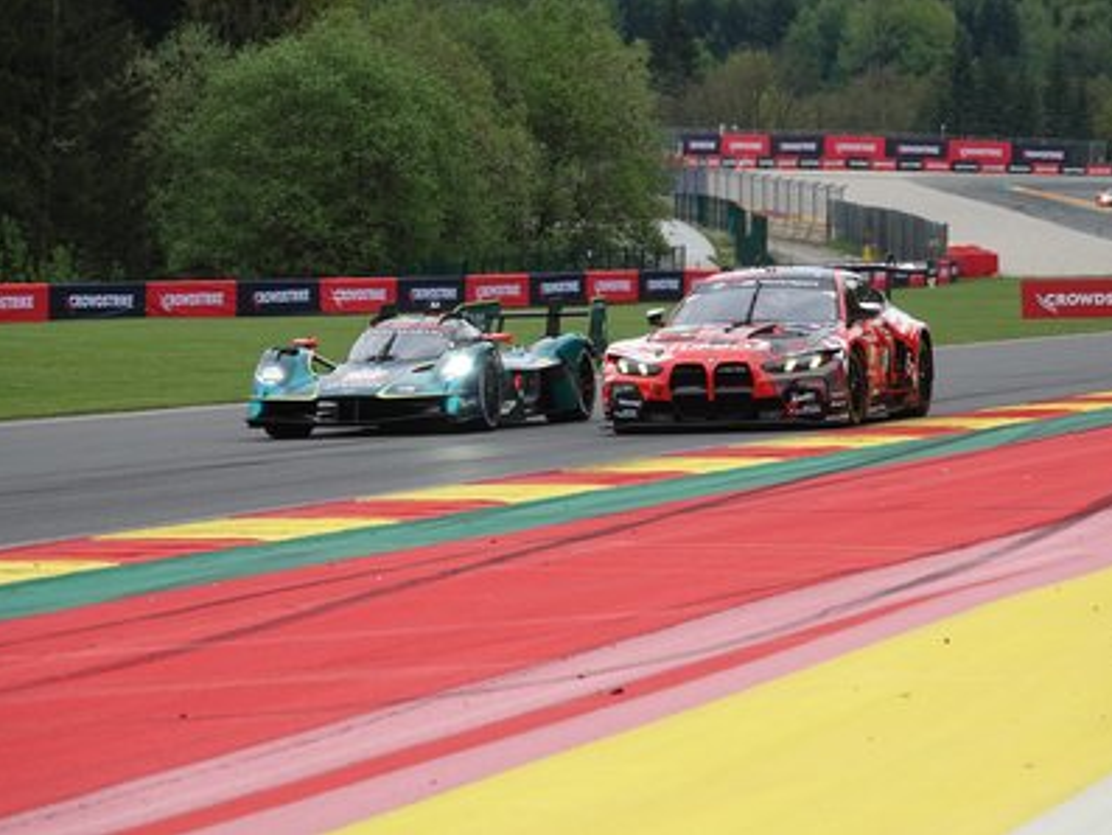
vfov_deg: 7.7
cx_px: 597
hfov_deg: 10.2
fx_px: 6202
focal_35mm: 193
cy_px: 418
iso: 160
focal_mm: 64.84
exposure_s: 1/800
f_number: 4
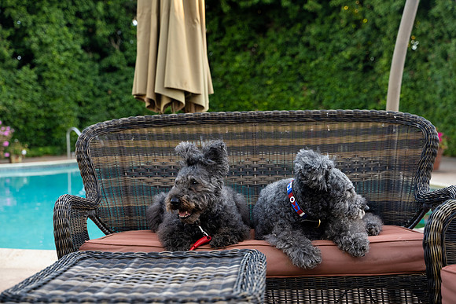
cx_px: 228
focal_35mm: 50
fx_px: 633
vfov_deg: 27.0
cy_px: 152
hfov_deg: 39.6
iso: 800
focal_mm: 50
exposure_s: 1/320
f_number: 4
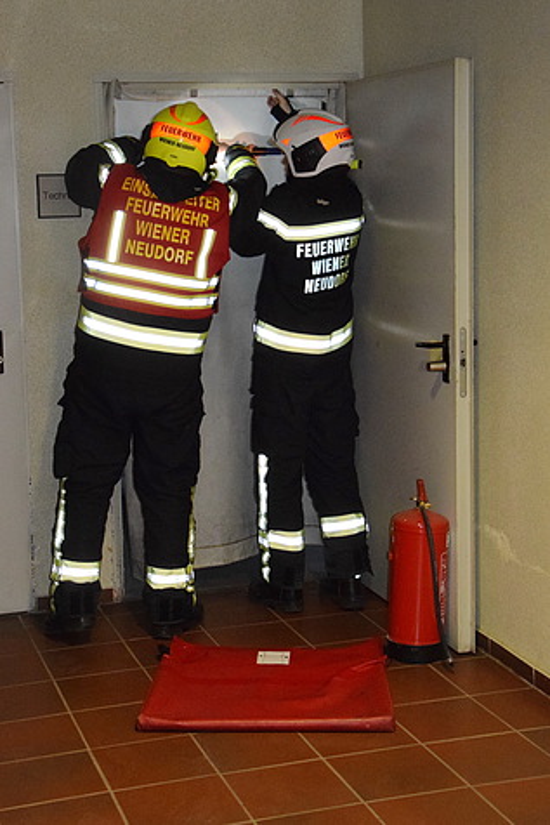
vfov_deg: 41.1
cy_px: 412
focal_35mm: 48
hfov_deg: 28.1
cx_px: 275
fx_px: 1099
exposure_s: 1/60
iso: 3200
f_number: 4.2
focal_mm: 32
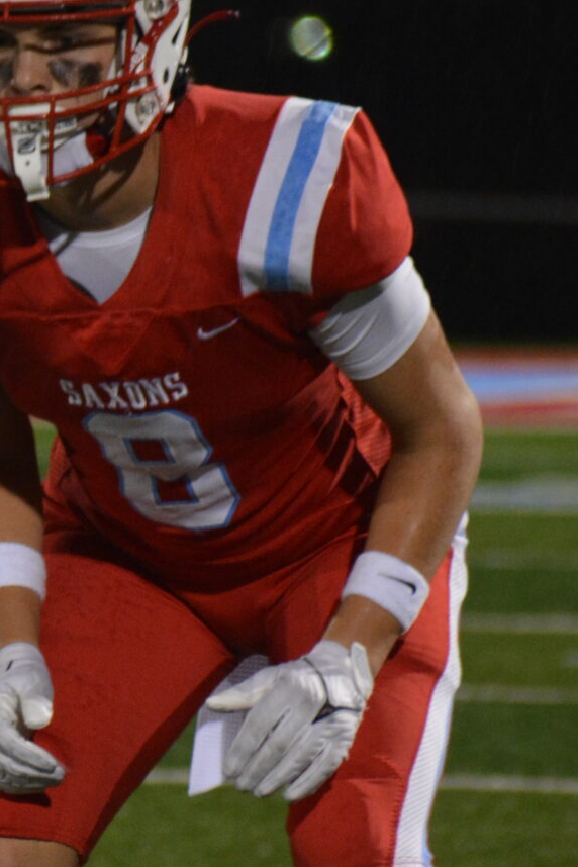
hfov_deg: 1.4
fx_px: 23720
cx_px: -44
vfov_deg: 2.1
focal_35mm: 985
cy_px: 387
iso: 1600
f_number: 5.6
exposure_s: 1/100
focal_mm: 220
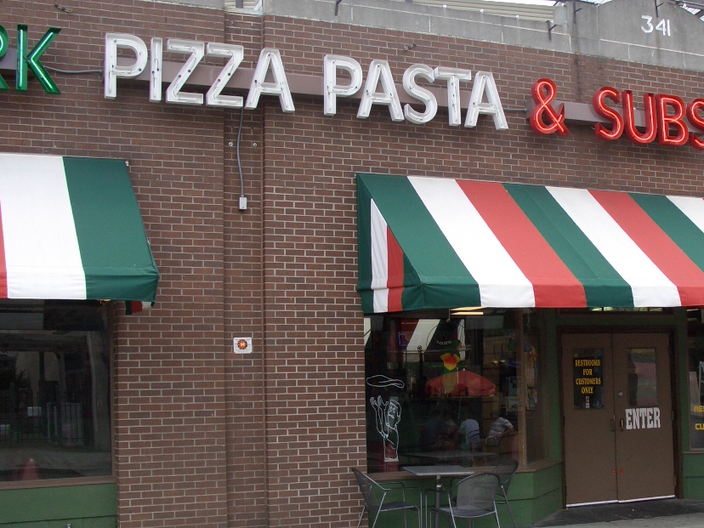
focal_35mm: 51
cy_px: 311
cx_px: 476
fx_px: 1037
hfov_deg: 37.0
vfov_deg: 28.5
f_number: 4
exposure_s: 1/250
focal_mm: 7.1
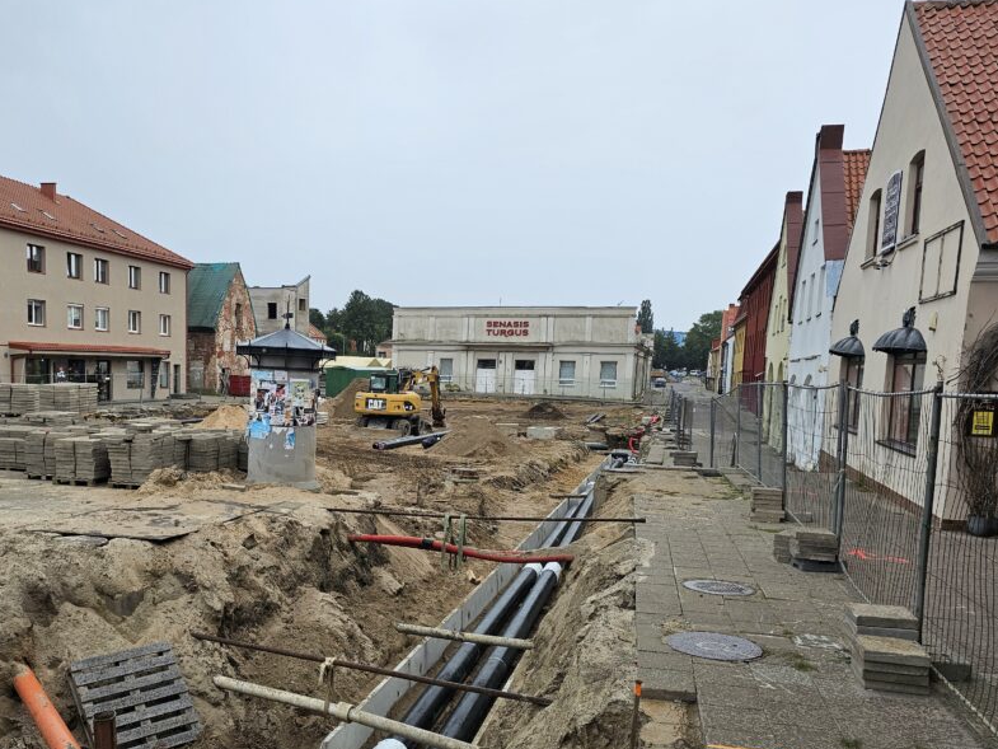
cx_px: 356
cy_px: 453
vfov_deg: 46.5
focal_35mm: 30
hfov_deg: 58.9
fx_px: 865
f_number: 1.7
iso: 25
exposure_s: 1/180
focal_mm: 6.3
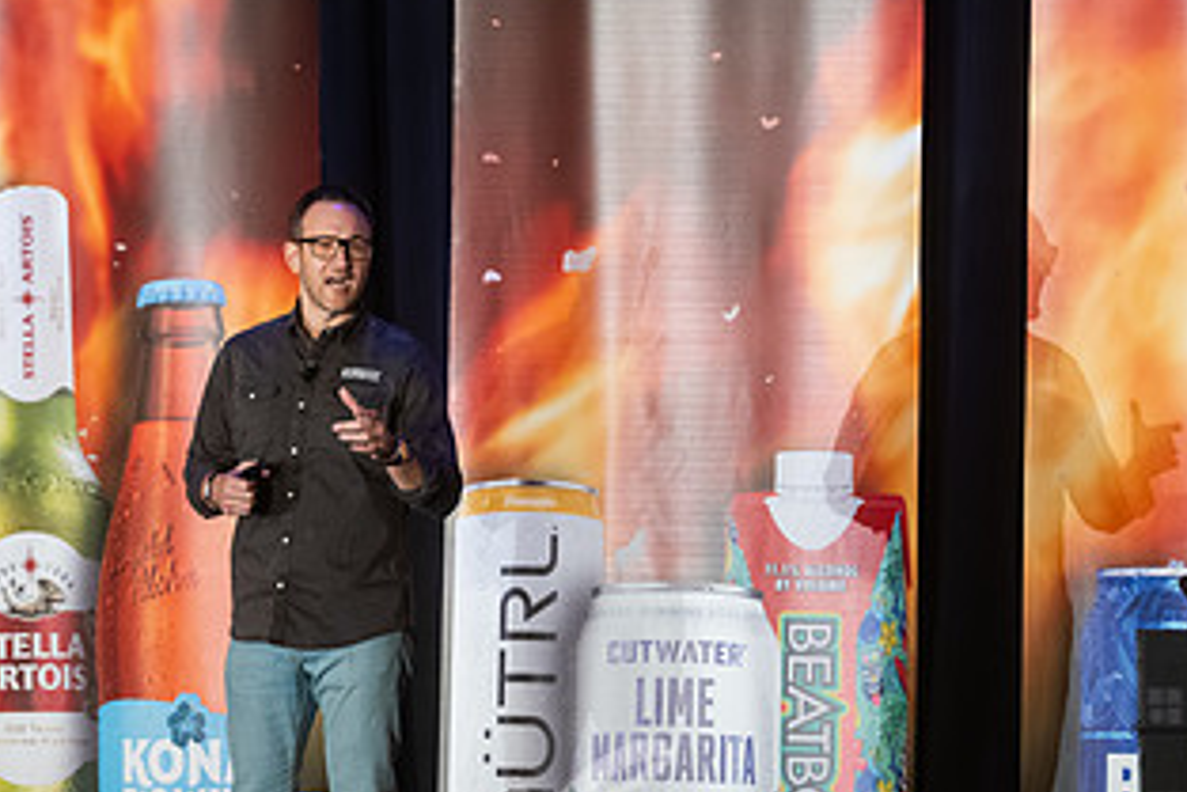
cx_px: 455
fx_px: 12370
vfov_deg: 3.7
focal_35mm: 375
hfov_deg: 5.5
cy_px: 525
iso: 2500
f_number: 2.8
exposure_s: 1/200
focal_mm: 200
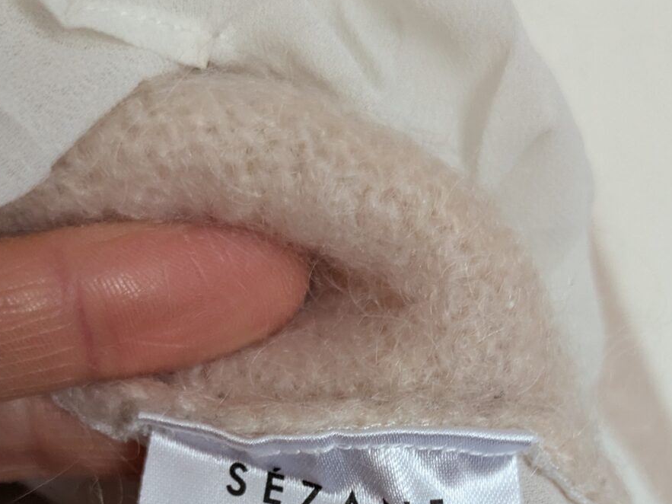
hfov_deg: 33.2
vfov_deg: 23.1
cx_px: 355
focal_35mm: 58
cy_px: 604
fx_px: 1126
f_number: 1.89
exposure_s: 1/60
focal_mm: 5.43
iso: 451
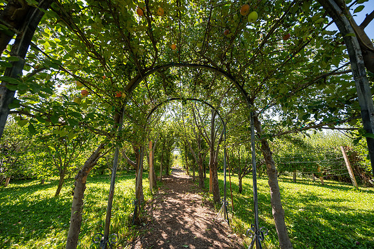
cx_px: 187
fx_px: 145
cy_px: 124
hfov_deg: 104.3
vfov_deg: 81.1
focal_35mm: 14
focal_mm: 14
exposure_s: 1/125
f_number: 5.6
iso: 100
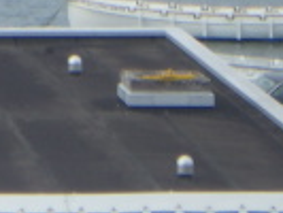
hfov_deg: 3.5
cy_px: -290
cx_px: -311
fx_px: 4525
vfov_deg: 2.7
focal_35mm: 553
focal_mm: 20.6
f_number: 5.2
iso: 125
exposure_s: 1/400
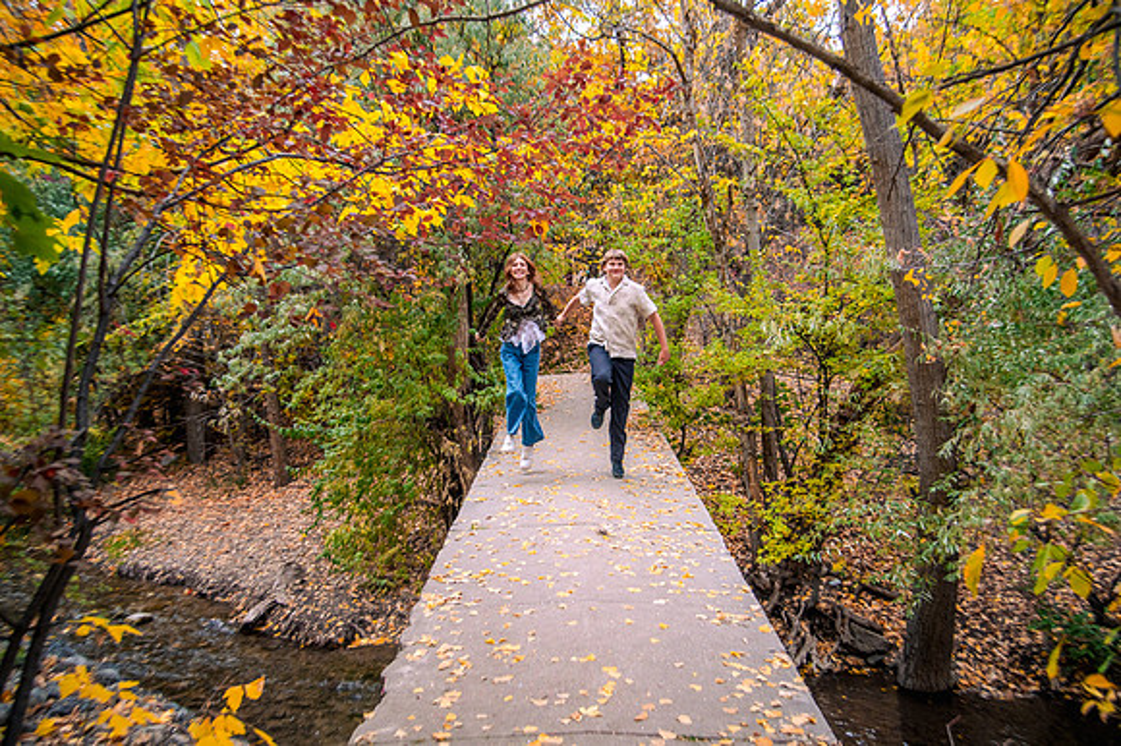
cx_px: 560
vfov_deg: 40.1
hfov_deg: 57.5
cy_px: 373
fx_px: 1023
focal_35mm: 33
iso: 1250
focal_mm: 32
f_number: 4
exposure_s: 1/80
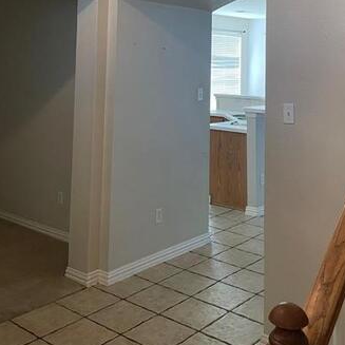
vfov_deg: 35.3
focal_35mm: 45
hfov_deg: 37.5
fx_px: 507
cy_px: 32
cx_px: 199
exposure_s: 1/60
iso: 125
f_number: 1.6
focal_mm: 4.2
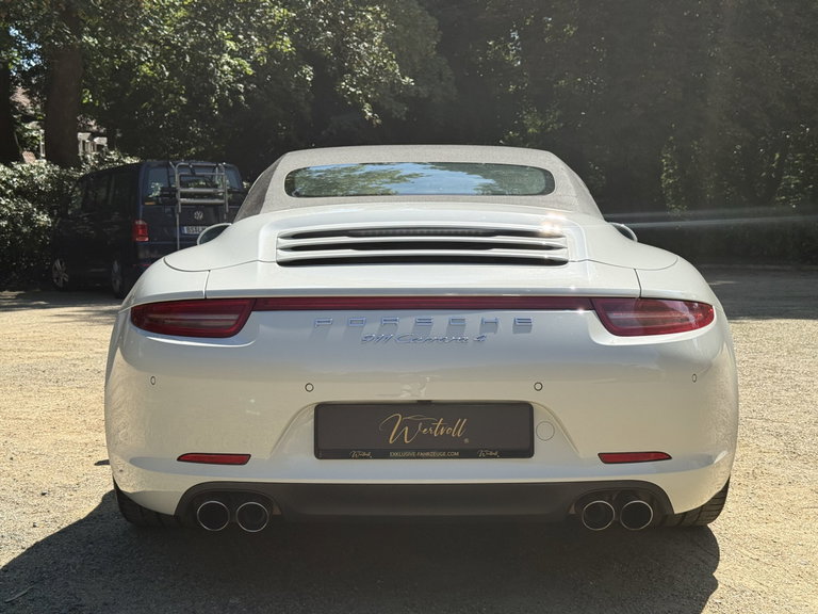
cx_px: 409
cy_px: 307
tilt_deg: -4.3
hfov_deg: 39.7
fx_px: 1134
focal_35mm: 48
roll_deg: +0.7
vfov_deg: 30.3
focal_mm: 6.76
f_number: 1.78
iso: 64
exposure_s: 1/1980
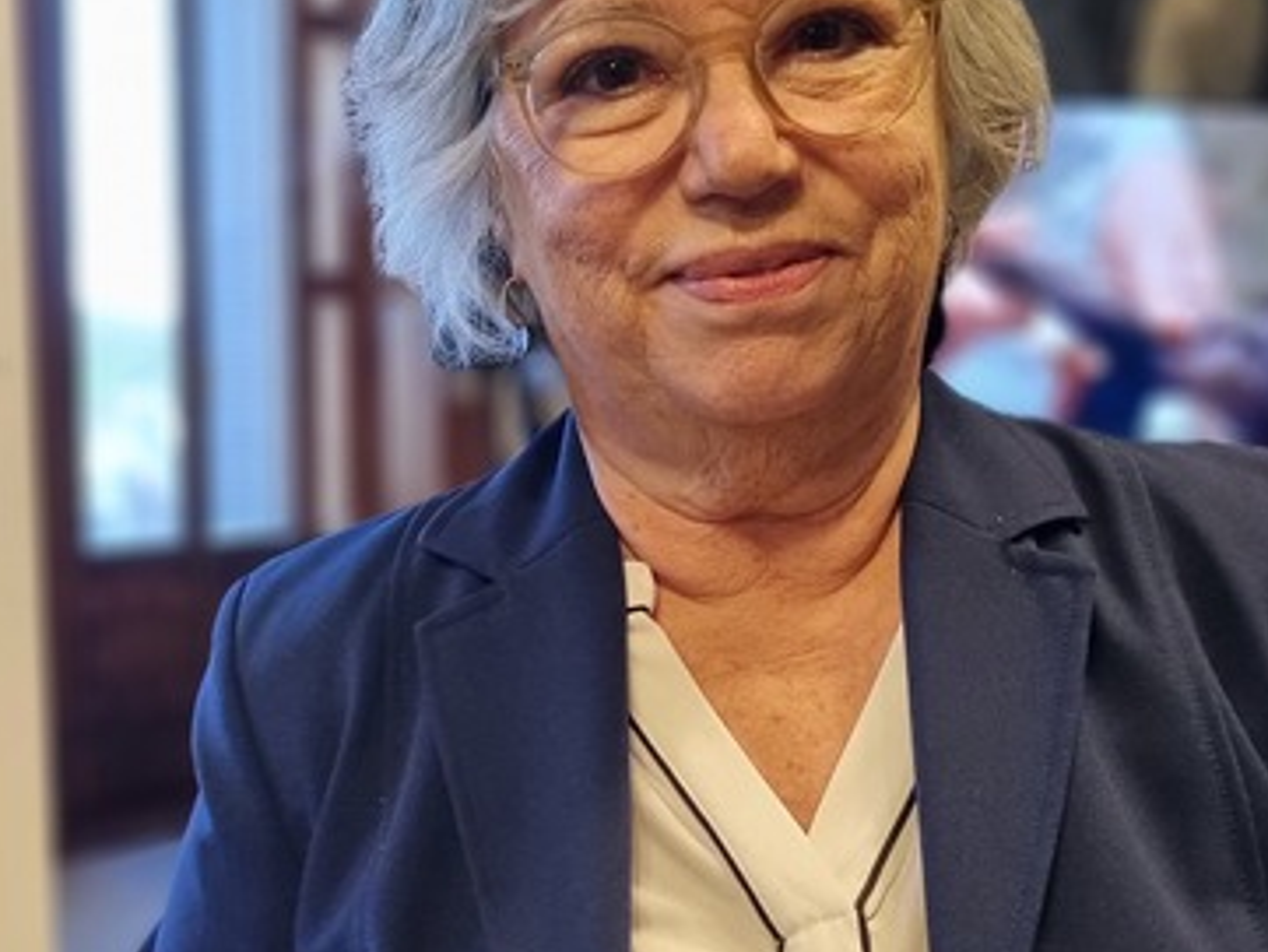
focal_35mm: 59
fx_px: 2162
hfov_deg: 32.3
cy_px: 609
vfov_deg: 24.7
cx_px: 372
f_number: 1.8
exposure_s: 1/50
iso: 200
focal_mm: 5.4
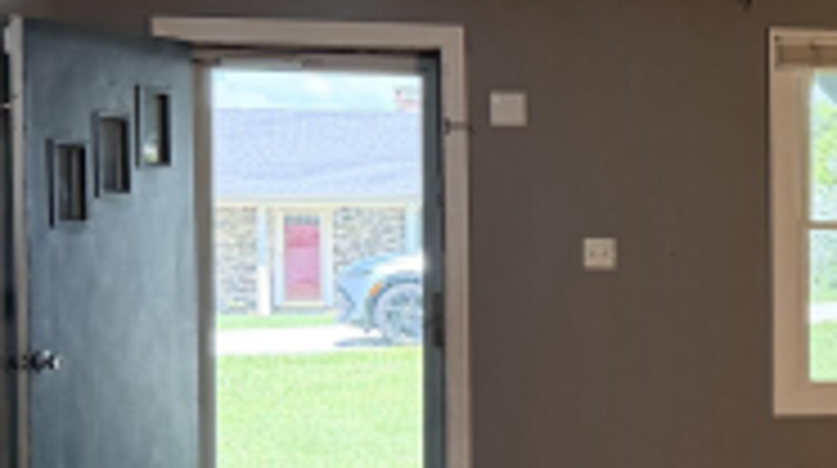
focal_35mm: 94
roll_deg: -0.2
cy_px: 333
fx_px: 2083
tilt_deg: -2.9
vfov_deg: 12.8
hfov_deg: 21.0
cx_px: 1028
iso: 200
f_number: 1.78
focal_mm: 6.76
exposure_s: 1/222
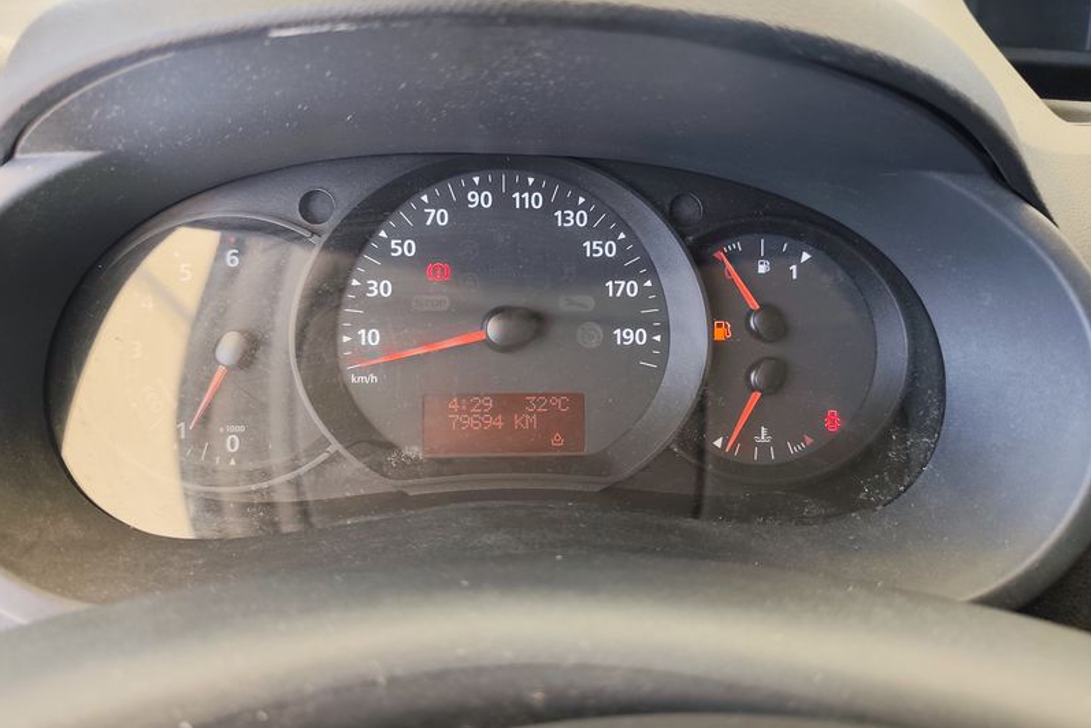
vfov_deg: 53.1
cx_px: 545
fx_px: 728
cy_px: 337
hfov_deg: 73.7
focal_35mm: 24
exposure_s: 1/74.7
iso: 100
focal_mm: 6.19
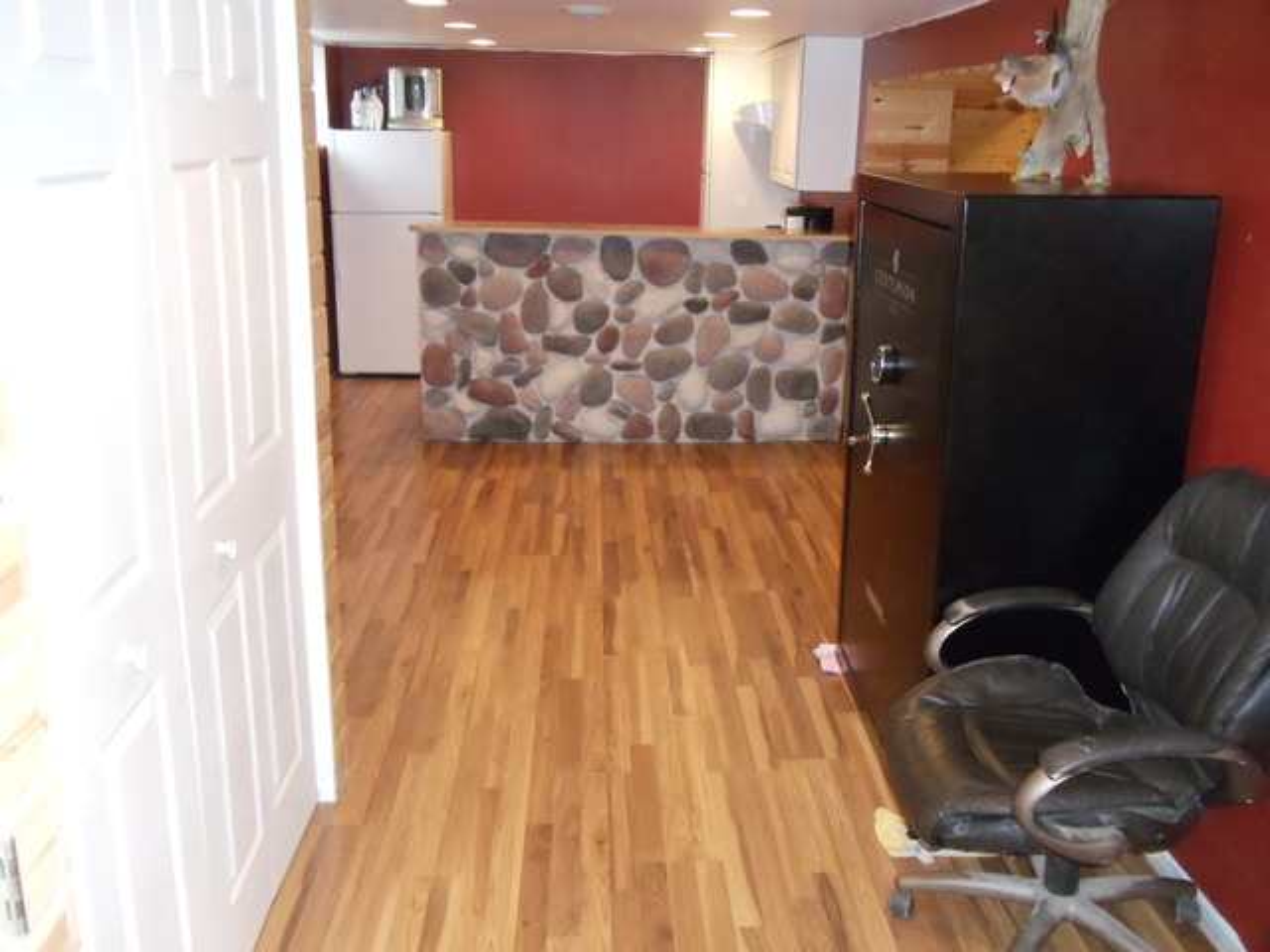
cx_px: 635
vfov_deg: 32.9
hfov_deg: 42.9
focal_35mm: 44
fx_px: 1614
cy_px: 476
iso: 800
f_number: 3.5
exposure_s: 1/30
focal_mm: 6
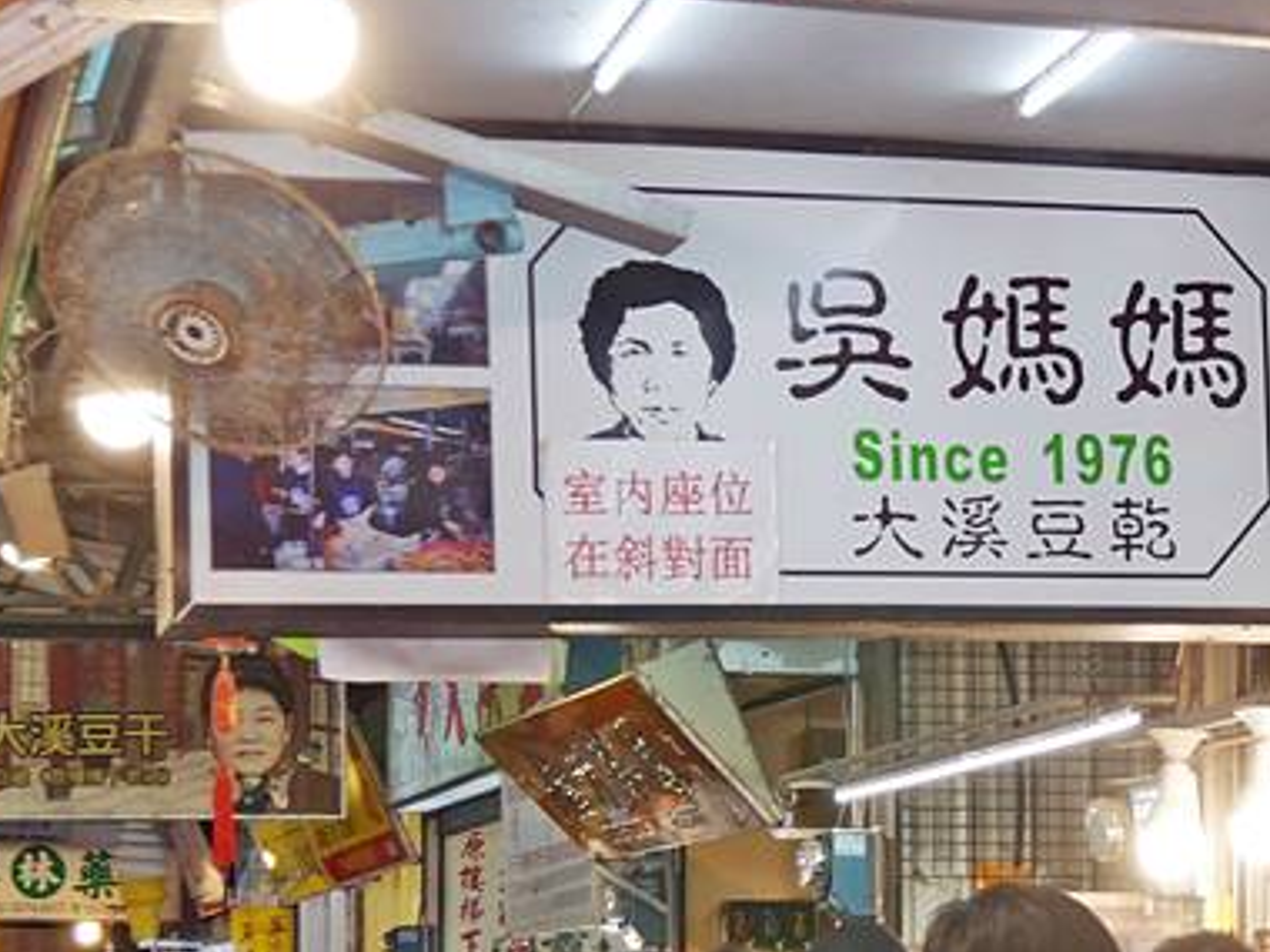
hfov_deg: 19.6
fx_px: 3669
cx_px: 872
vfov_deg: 14.7
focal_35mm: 100
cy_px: 833
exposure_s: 1/60
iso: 320
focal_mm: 19
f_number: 4.3
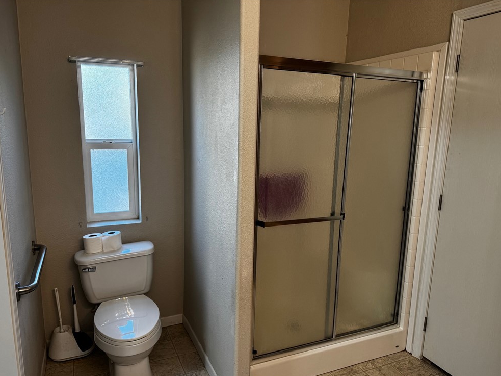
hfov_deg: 69.4
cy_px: 194
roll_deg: -1.3
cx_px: 250
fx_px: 362
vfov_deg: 54.9
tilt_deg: -11.5
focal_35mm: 25
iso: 125
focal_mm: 6.76
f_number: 1.78
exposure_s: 1/60
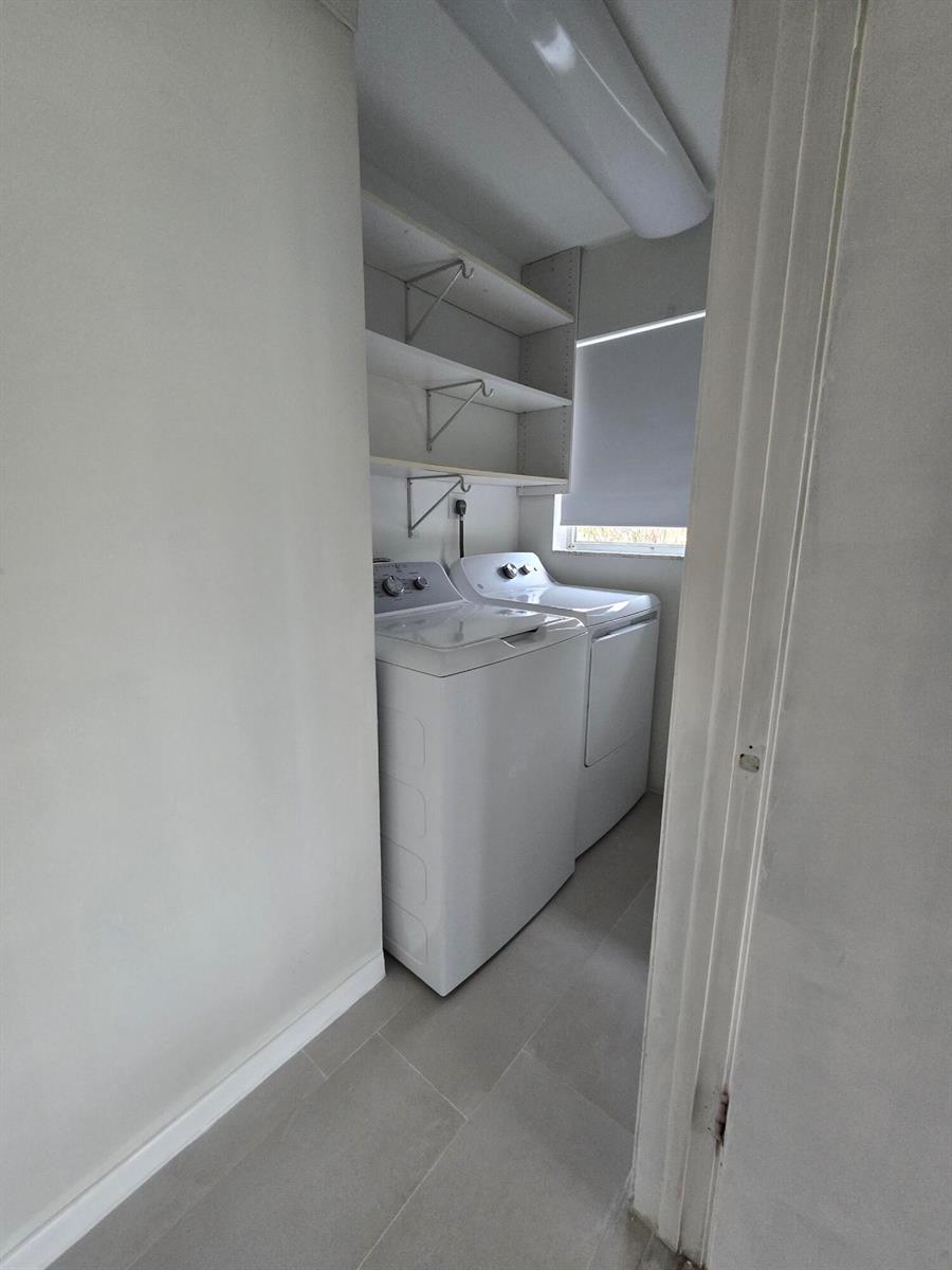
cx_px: 476
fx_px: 477
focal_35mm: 13
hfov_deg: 89.9
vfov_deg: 106.2
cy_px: 635
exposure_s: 1/60
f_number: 2.2
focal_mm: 2.2
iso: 320
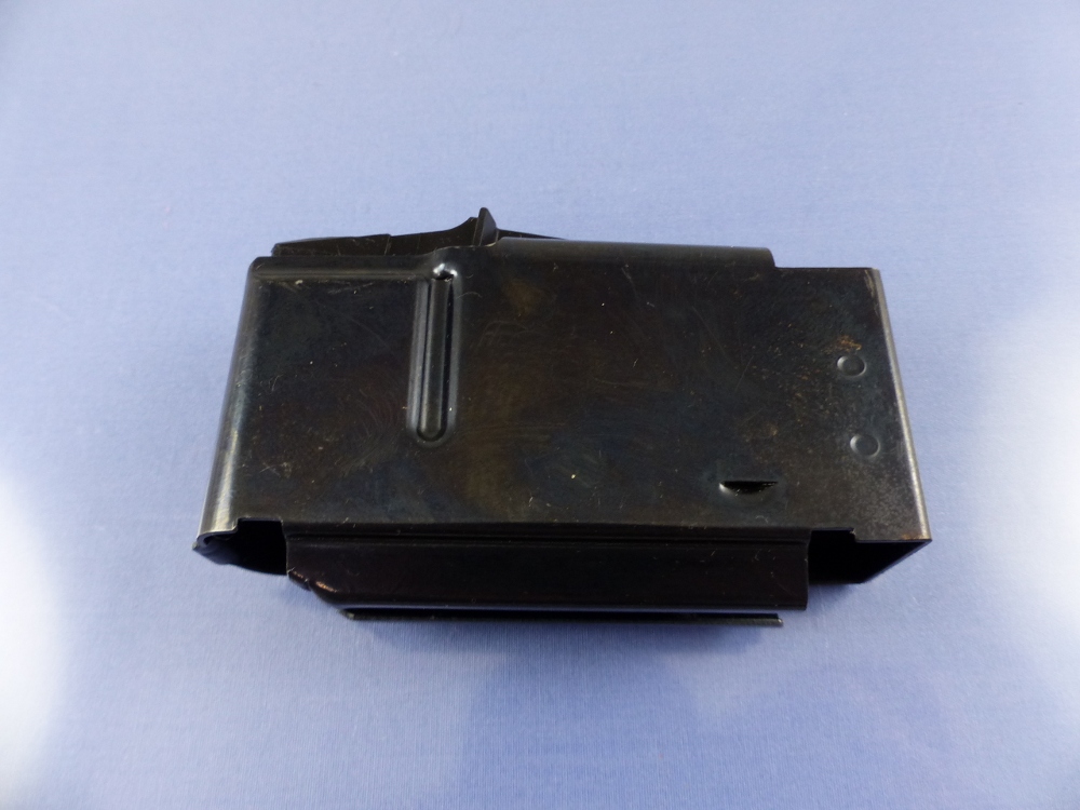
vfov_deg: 54.9
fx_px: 780
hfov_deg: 69.4
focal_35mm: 25
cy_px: 405
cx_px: 540
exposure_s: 1/60
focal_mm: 4.5
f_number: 2.8
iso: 250
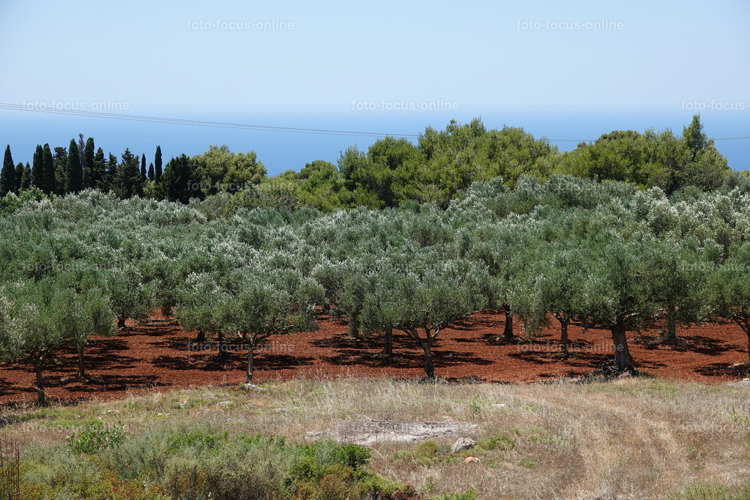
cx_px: 375
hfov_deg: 20.4
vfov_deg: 13.7
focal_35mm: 100
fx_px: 2083
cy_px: 250
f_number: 4
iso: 100
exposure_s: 1/640
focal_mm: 36.72
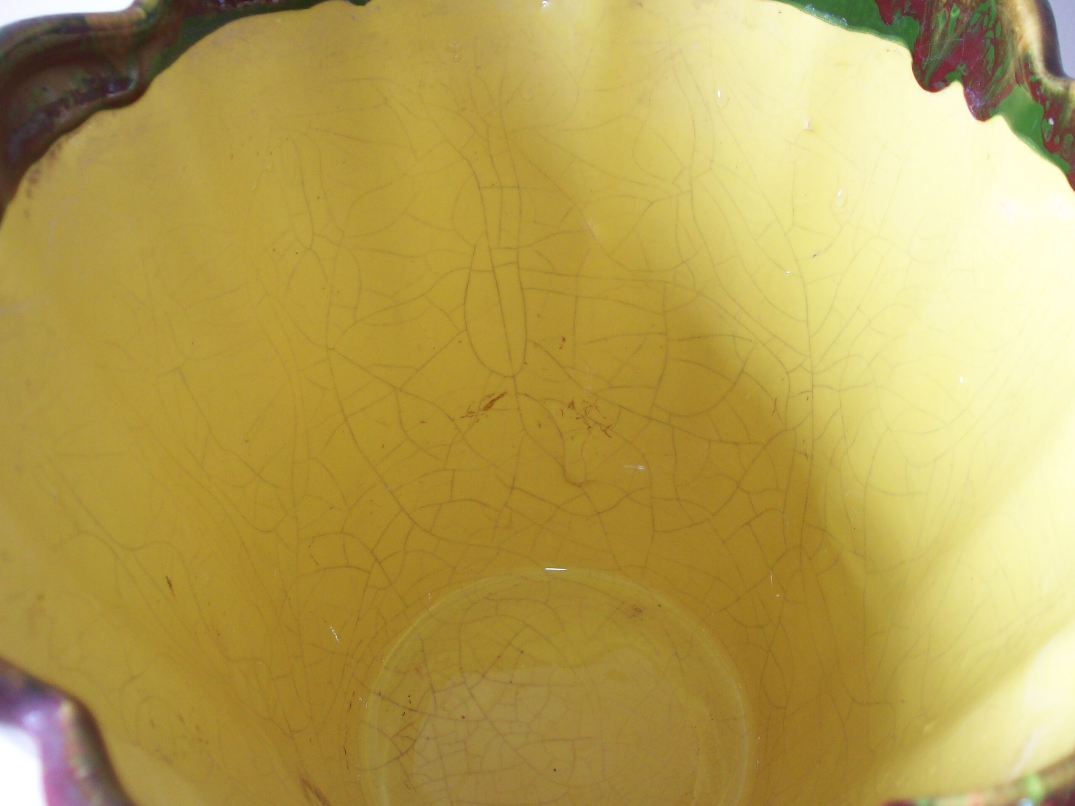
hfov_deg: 46.8
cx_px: 538
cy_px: 428
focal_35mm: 40
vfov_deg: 35.9
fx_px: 1242
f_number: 2.7
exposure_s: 1/64
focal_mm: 6
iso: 80
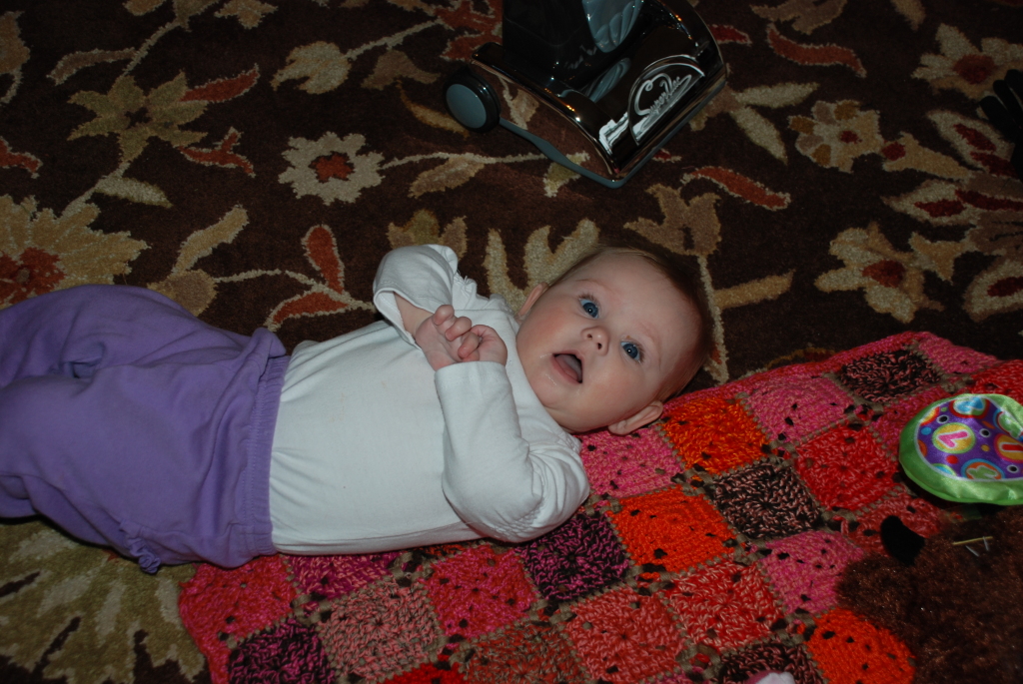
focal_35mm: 48
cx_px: 512
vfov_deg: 28.1
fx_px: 1365
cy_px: 342
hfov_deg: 41.1
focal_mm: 32
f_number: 4.2
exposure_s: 1/60
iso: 200
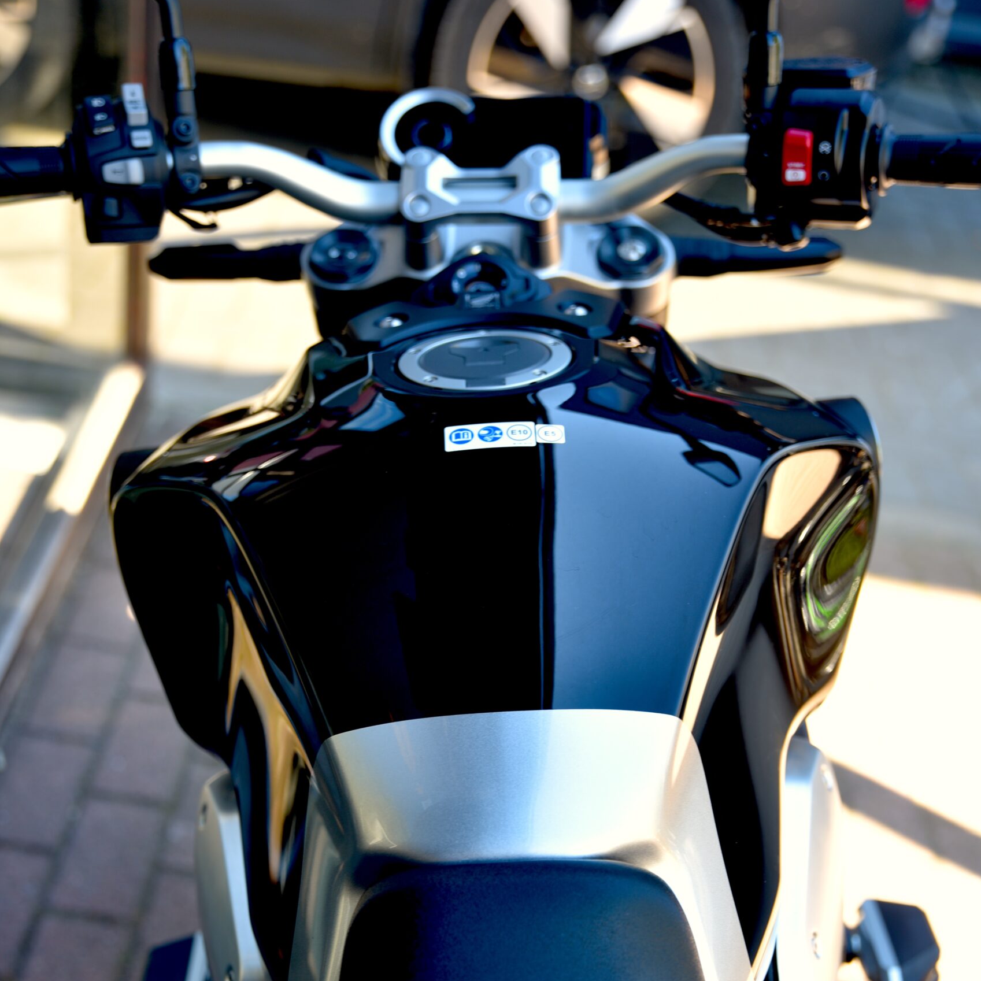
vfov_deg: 28.8
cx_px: 493
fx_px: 1892
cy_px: 681
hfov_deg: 29.1
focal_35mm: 59
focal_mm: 46
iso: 100
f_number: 3.2
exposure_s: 1/60
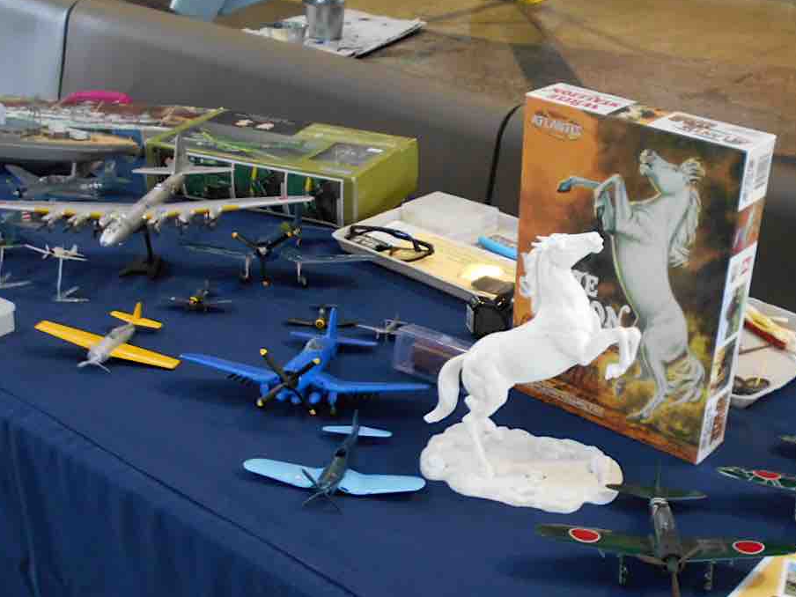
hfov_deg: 40.7
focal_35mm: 46
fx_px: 1058
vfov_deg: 31.3
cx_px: 527
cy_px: 395
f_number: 3.2
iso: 320
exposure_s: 1/30
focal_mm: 4.6
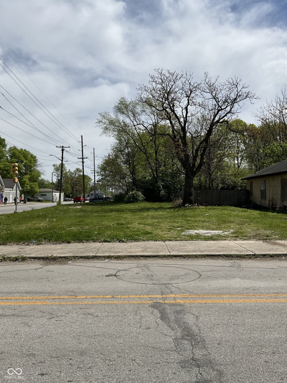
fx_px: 321
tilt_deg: +0.6
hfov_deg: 48.2
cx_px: 144
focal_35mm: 29
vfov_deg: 61.7
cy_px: 192
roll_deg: +0.2
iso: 25
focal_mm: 3
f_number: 1.8
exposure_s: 1/4065
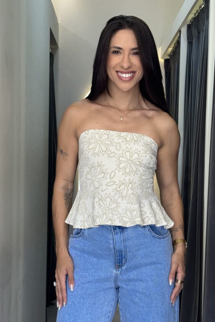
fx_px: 457
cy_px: 164
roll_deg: -0.6
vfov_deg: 38.9
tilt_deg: -3.1
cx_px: 121
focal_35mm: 51
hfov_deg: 26.5
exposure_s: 1/120
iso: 80
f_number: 1.78
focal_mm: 6.76
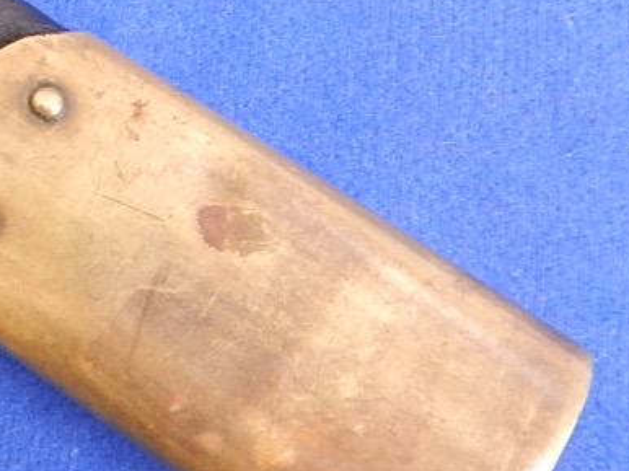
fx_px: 1326
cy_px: -72
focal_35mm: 73
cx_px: -339
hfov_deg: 21.8
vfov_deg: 19.2
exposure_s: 1/8
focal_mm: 4
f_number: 3
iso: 400
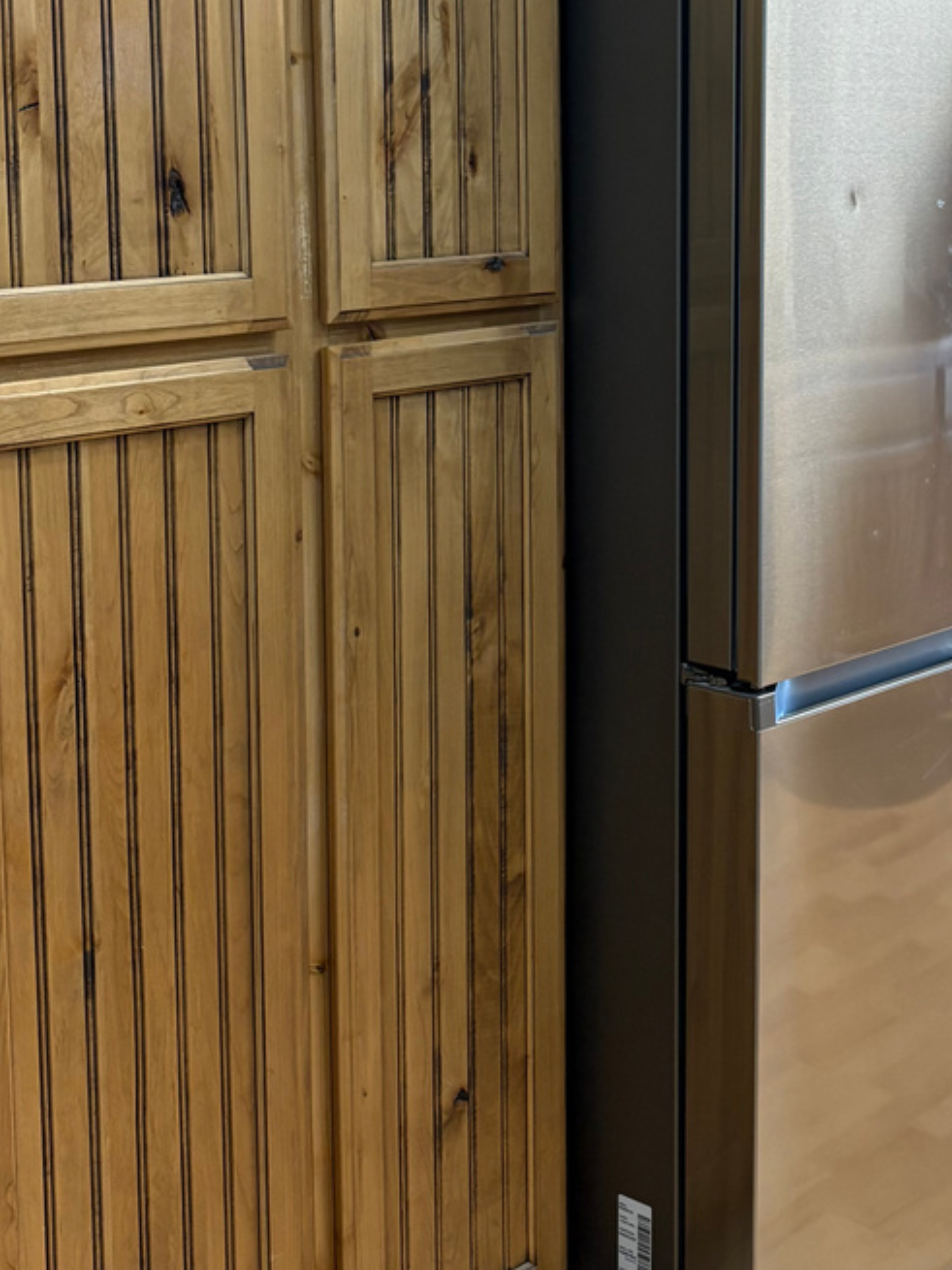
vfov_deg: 31.3
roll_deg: -0.4
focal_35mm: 61
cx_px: 684
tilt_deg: -7.3
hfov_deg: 23.8
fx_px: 2238
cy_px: 384
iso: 125
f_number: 1.6
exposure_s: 1/41
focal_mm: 5.96
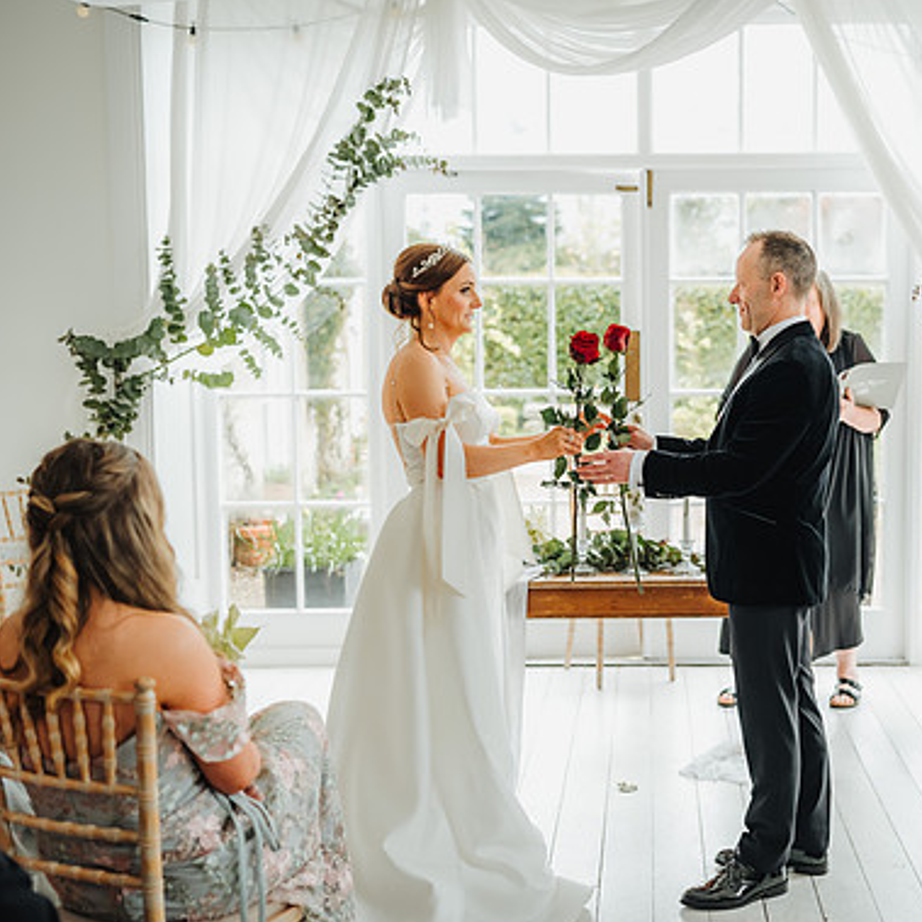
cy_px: 466
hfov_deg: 35.6
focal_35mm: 47
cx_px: 645
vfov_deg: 36.1
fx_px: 1416
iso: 400
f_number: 2
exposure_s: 1/250
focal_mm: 35
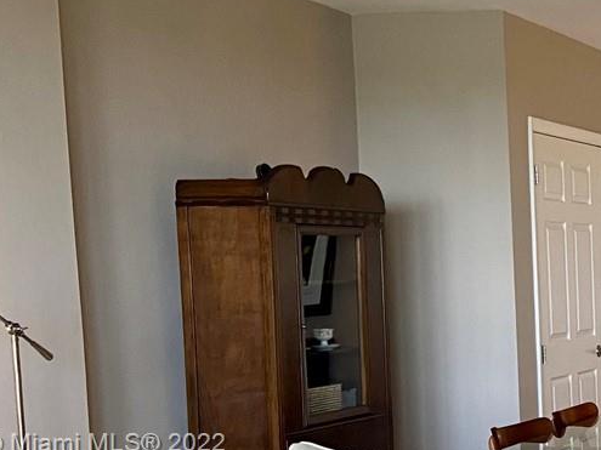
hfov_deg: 20.9
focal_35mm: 84
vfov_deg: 17.2
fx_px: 1458
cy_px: 445
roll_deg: +0.9
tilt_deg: -7.6
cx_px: 809
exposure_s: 1/60
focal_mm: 4.25
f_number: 1.8
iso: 100
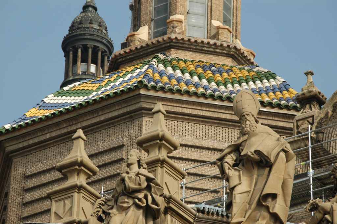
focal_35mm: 158
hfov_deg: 13.1
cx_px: 168
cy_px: 112
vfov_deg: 8.7
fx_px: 1472
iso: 400
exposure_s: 1/800
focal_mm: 105
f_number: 8
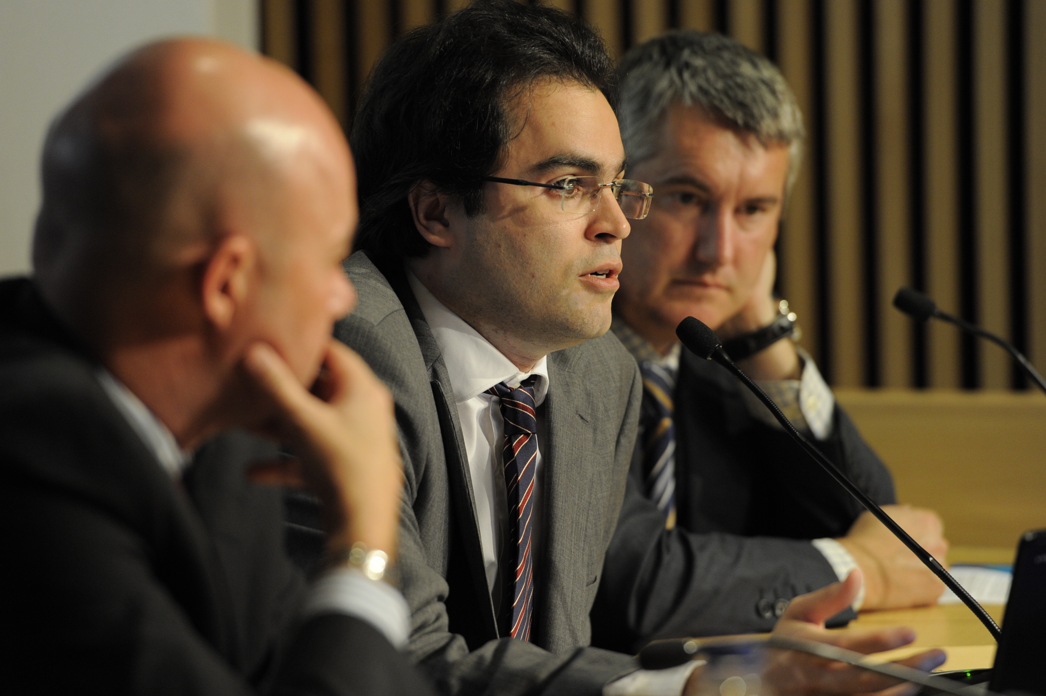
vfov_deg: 6.9
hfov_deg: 10.3
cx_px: 523
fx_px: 5807
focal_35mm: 200
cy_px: 348
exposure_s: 1/200
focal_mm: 200
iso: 2500
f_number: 4
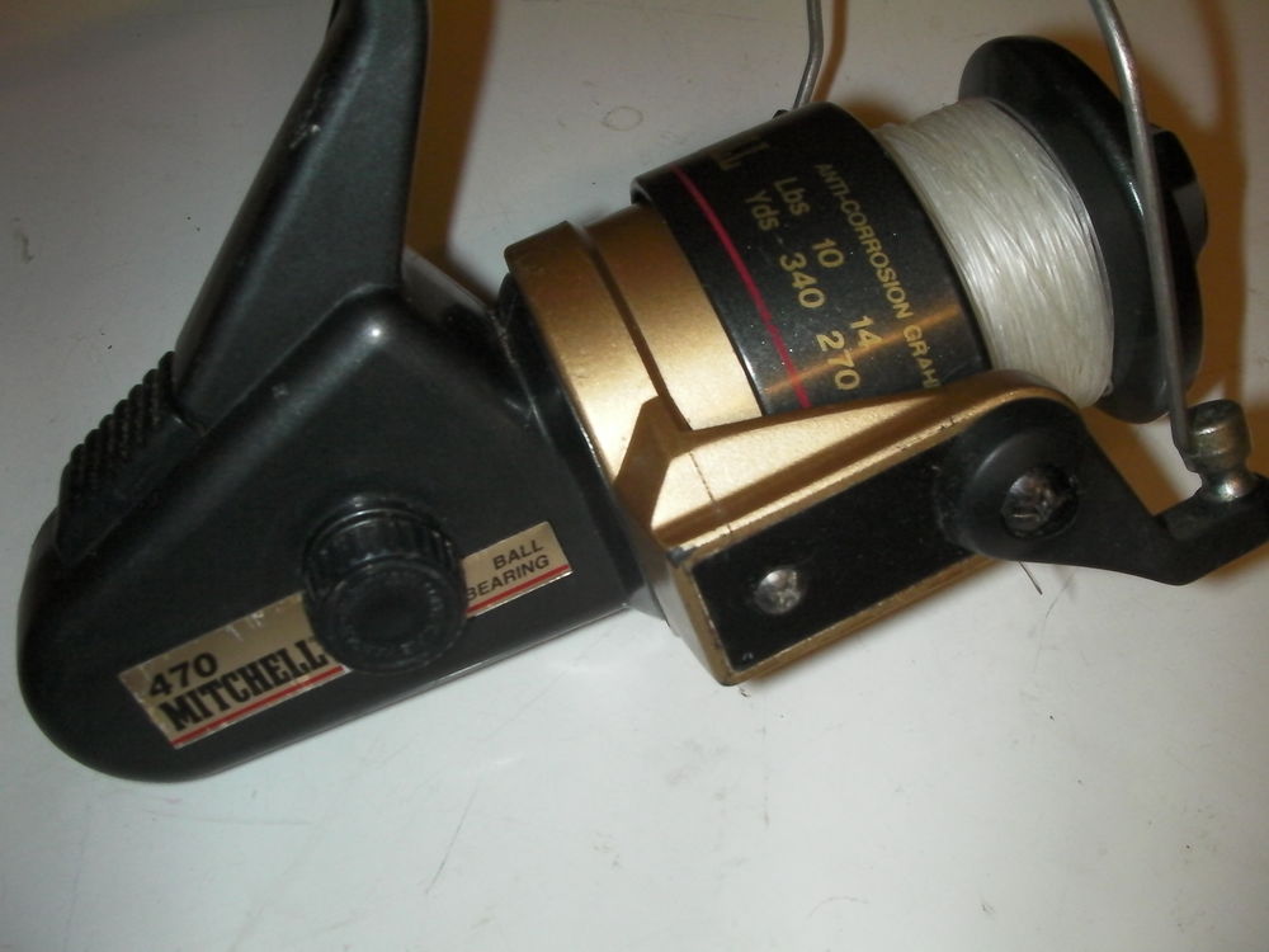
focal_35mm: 38
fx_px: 1393
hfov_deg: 49.0
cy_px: 476
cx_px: 634
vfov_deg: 37.7
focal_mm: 6.3
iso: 200
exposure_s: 1/30
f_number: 5.6
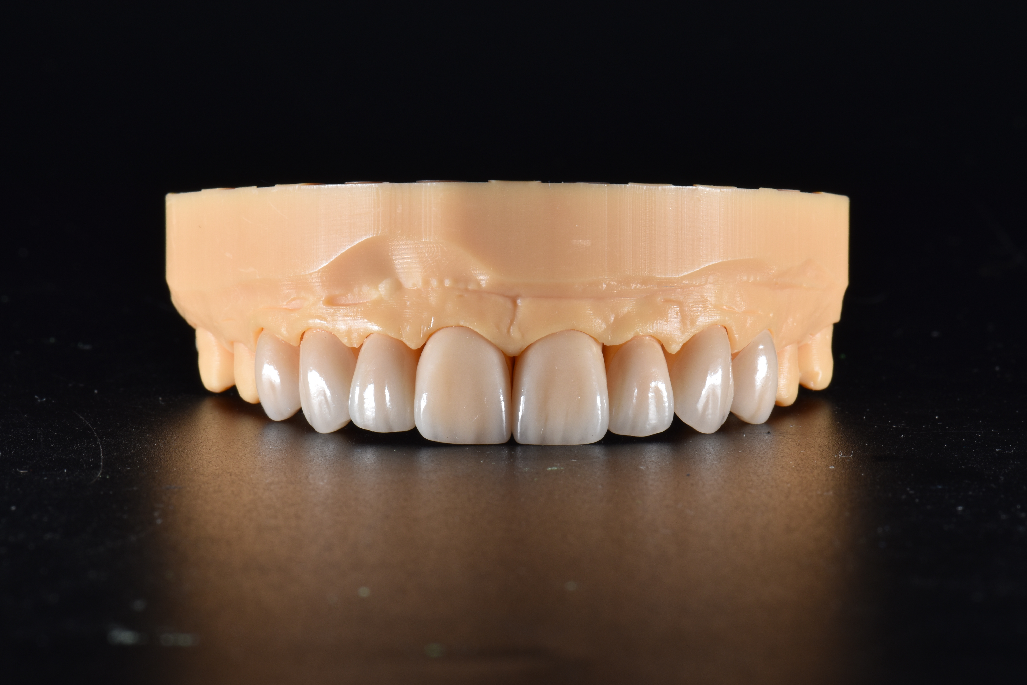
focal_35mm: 158
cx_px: 514
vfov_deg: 8.7
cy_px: 342
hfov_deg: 13.0
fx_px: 4493
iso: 125
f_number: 32
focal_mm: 105
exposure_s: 1/125
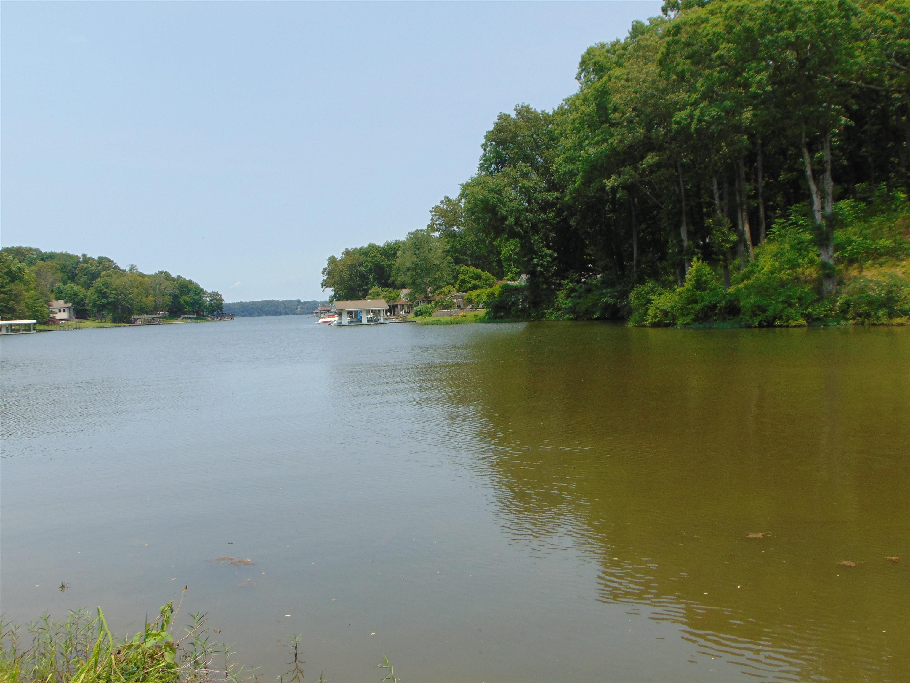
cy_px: 342
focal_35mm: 35
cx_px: 455
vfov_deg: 40.7
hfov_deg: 52.6
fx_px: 920
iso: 80
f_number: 8.3
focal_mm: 6.3
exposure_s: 1/160
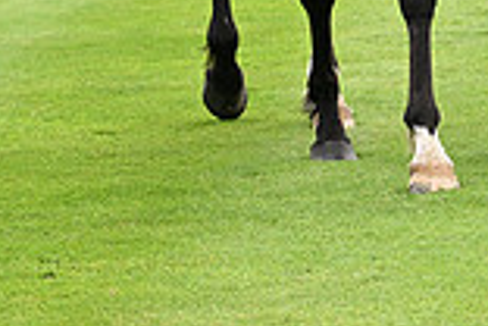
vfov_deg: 3.5
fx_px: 5300
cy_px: -271
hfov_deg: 5.3
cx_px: 266
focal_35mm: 391
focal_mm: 105
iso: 400
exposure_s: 1/640
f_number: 5.6
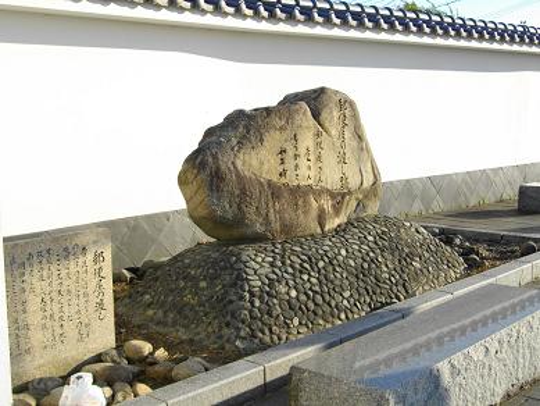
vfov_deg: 29.1
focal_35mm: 50
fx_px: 780
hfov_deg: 38.2
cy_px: 203
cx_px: 270
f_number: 3.6
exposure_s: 1/500
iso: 100
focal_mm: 8.8
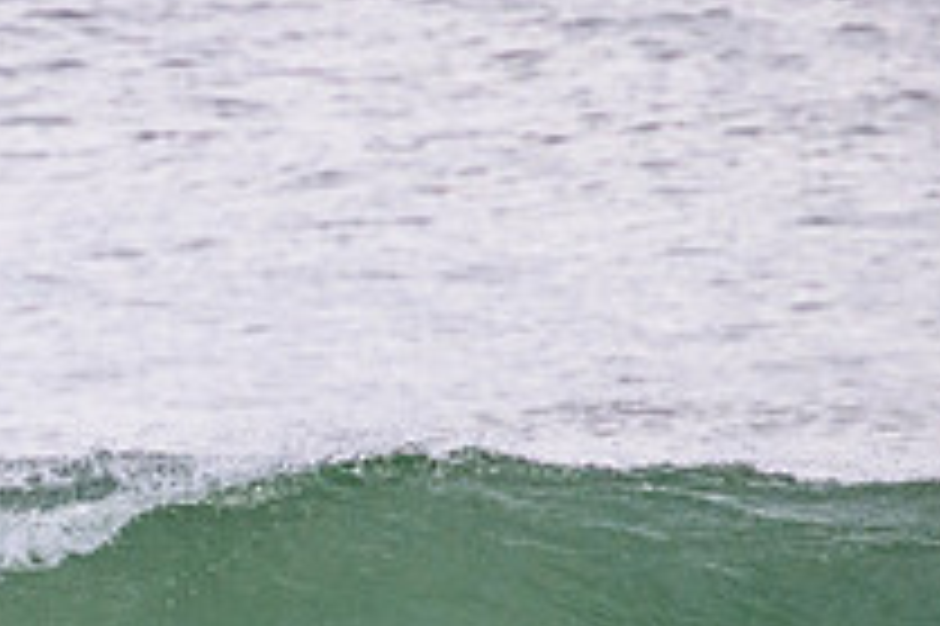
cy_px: 750
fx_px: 57920
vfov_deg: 0.6
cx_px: 9
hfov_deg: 0.9
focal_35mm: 2220
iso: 2800
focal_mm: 800
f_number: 11
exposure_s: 1/2000
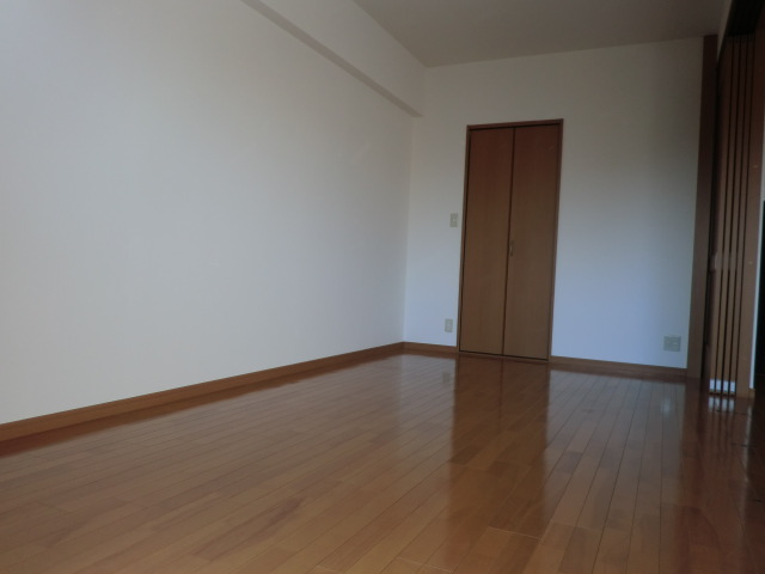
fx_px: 575
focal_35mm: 26
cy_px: 287
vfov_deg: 53.1
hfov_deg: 67.3
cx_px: 382
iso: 50
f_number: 2.8
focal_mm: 4.7
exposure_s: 1/60
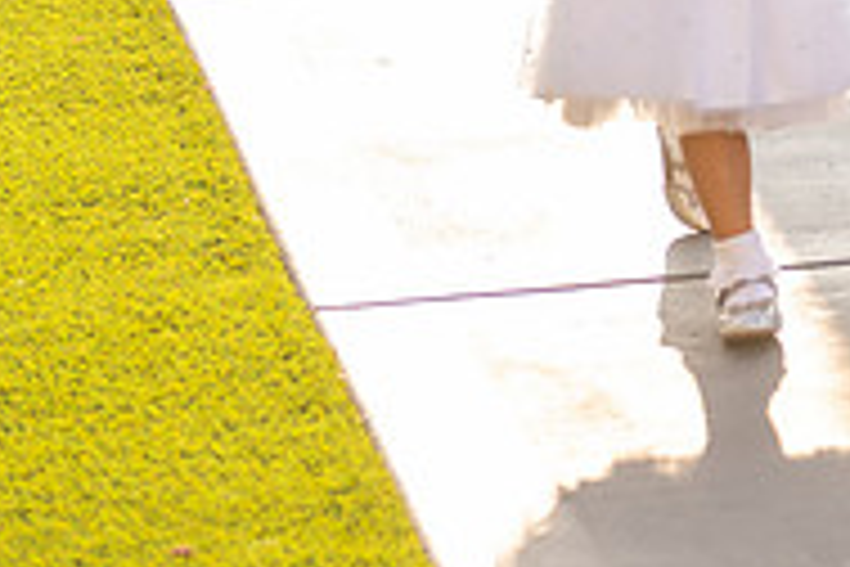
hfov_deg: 10.6
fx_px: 4486
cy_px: -268
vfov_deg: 7.1
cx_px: 1088
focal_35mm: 190
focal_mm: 62
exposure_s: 1/1000
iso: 400
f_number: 2.8
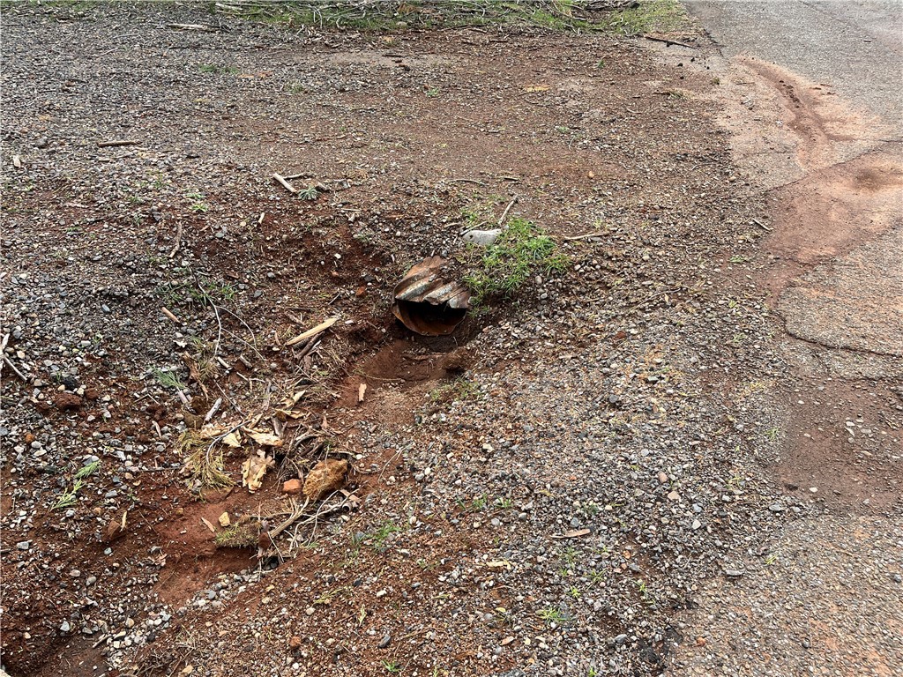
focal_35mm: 26
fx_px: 678
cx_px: 452
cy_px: 338
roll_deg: +1.6
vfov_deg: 53.1
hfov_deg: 67.3
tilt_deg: -32.8
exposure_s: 1/943
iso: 50
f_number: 1.6
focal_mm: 5.1
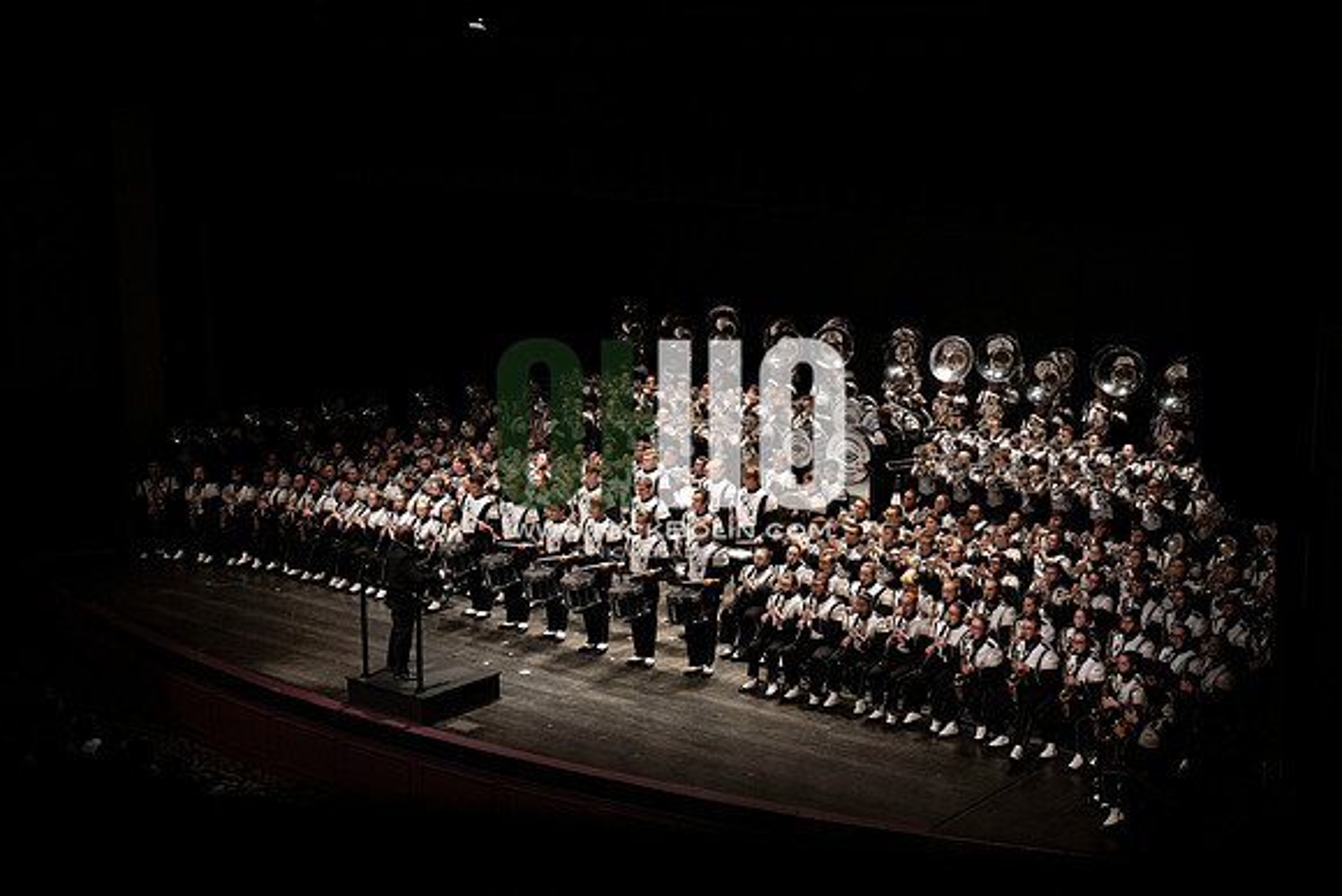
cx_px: 671
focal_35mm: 52
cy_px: 448
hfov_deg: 38.2
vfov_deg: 26.0
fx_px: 1939
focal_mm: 52
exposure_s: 1/1250
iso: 5000
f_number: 4
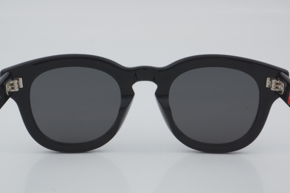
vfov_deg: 18.2
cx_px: 145
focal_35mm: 75
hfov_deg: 27.0
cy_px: 96
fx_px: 604
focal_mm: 50
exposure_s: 1/3
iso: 100
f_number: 32
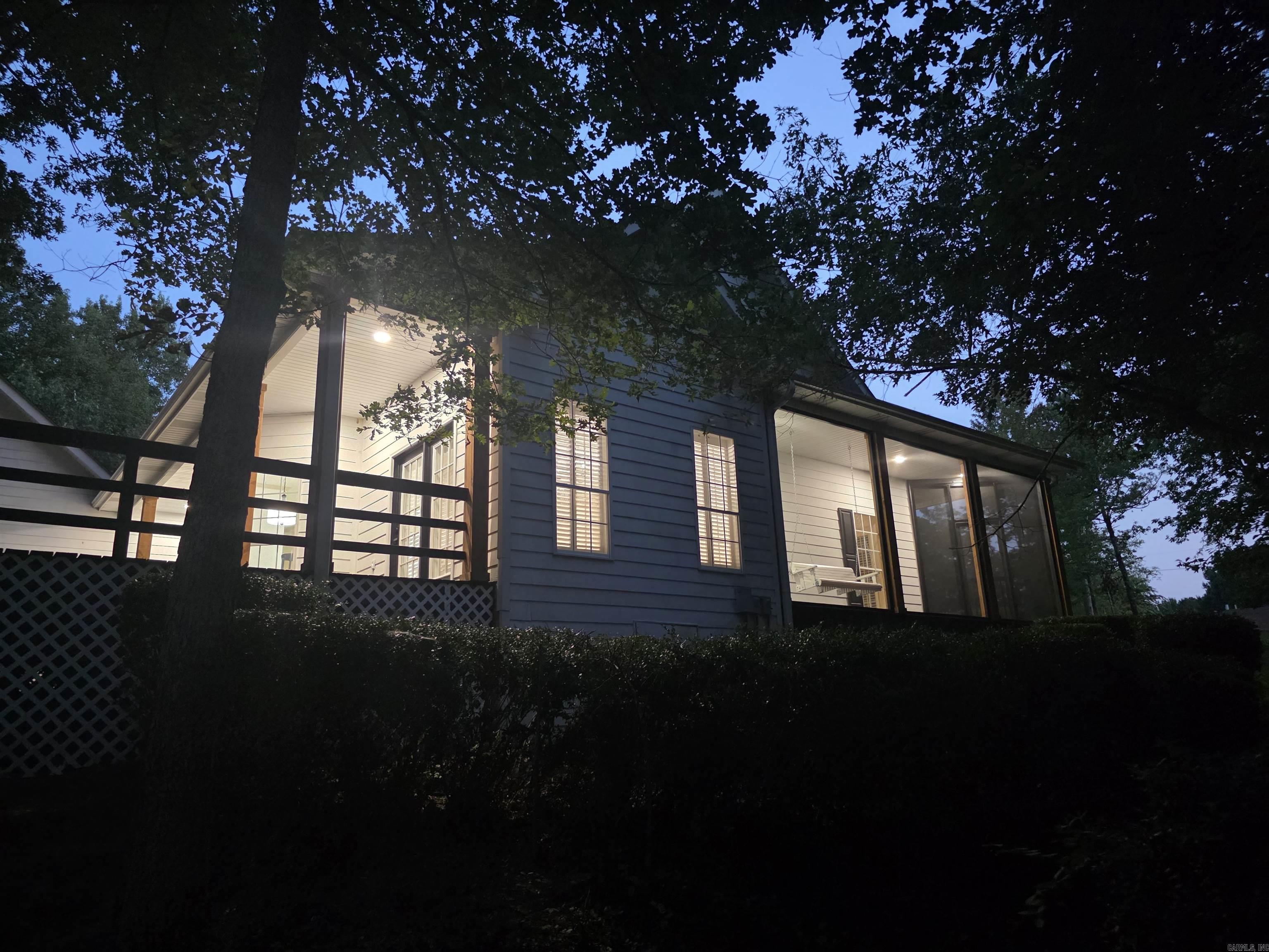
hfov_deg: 73.9
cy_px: 476
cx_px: 634
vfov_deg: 58.9
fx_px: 843
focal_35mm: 23
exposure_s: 1/60
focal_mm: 6.3
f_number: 1.7
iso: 1600
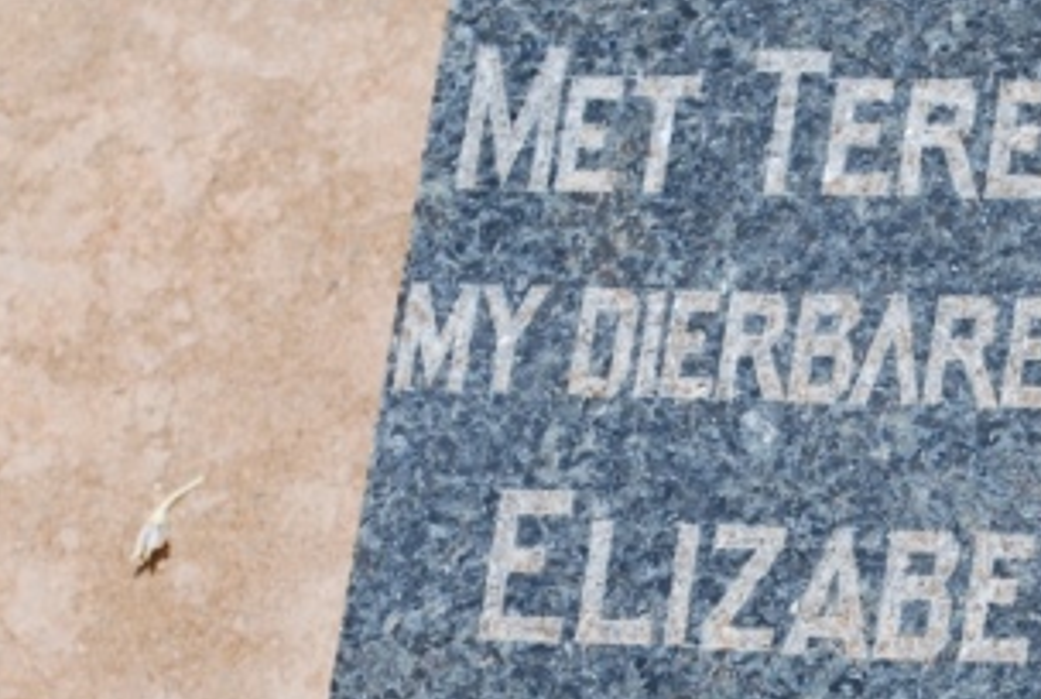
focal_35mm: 278
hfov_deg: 7.3
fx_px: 8045
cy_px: 804
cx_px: 1270
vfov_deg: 5.0
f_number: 8
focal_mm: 55
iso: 100
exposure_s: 1/250
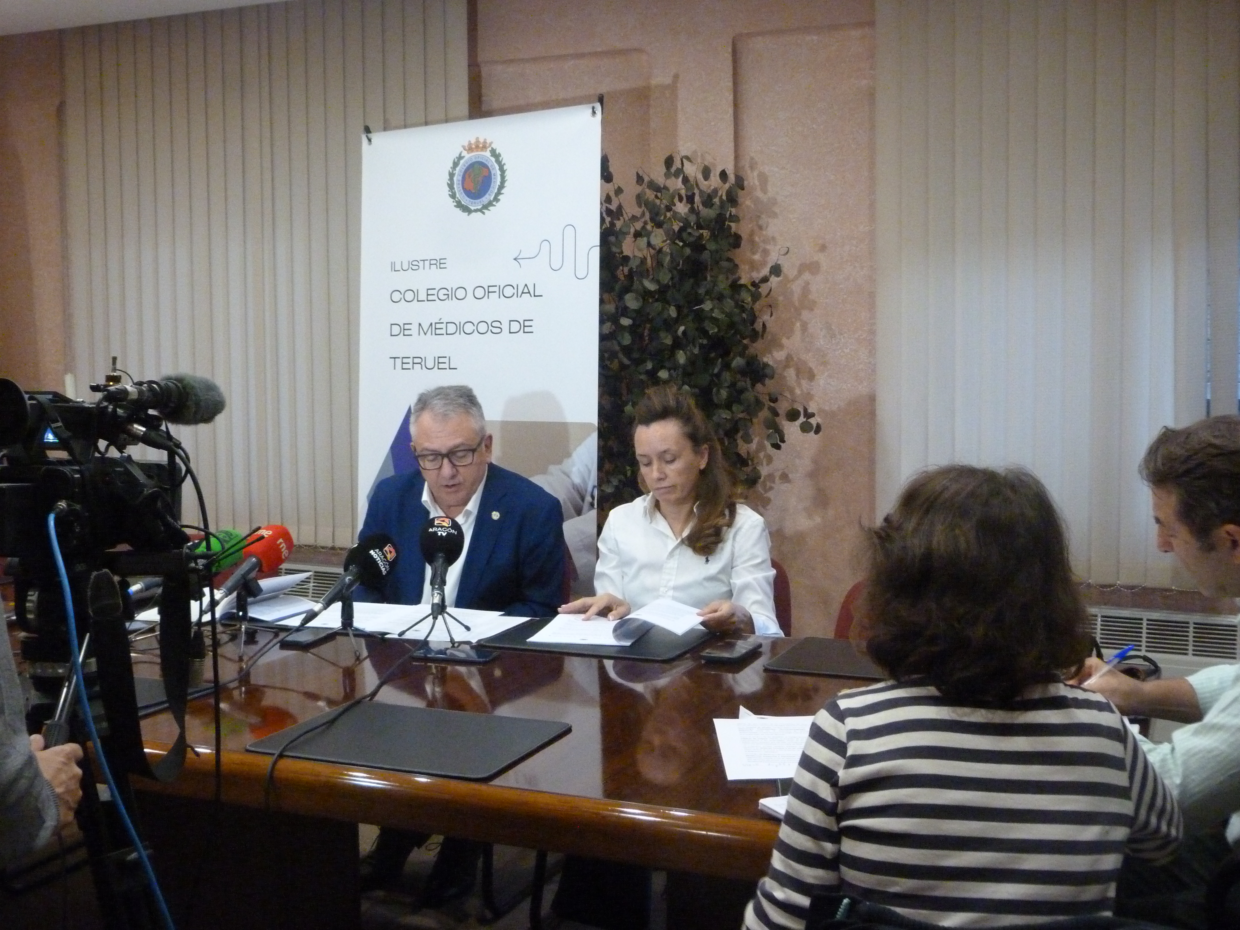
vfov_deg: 36.0
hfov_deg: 46.8
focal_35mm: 40
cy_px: 465
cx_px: 620
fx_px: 1433
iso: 800
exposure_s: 1/60
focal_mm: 7.3
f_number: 3.1
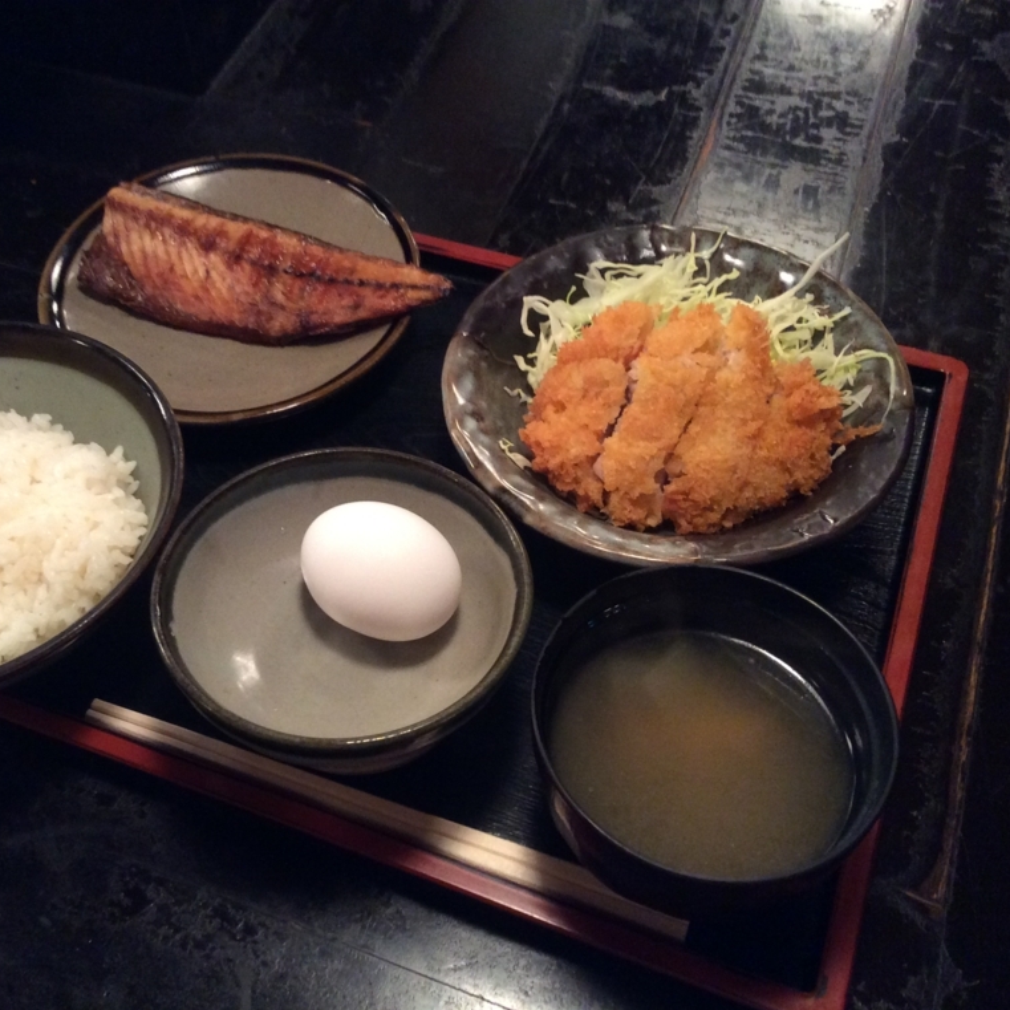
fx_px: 1254
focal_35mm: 38
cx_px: 394
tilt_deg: -52.9
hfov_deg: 43.6
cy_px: 505
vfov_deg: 43.9
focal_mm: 3.3
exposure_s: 1/24
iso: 200
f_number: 2.4
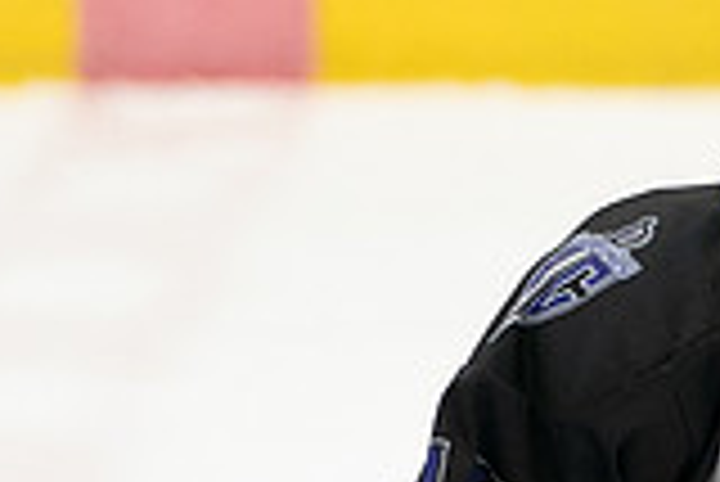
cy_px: 474
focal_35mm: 1034
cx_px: 964
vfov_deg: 1.3
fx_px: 20698
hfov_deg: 2.0
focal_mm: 150
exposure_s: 1/1000
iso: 2000
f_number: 3.2
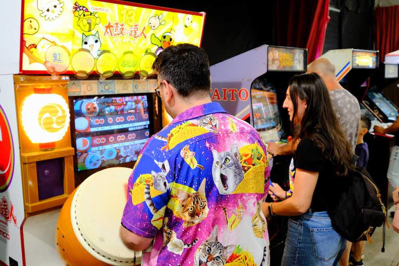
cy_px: 133
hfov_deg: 53.1
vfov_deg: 36.9
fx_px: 399
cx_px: 200
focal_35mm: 36
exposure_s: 1/60
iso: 1250
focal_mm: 24
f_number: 4.5
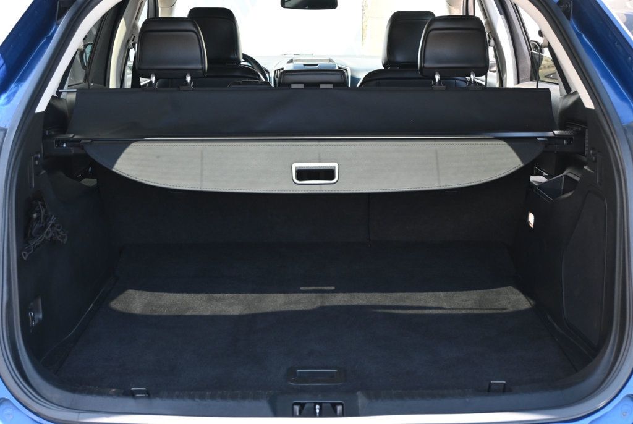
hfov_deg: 37.8
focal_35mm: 52
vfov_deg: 25.8
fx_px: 924
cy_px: 212
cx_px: 316
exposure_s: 1/125
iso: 640
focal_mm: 35
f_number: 5.3
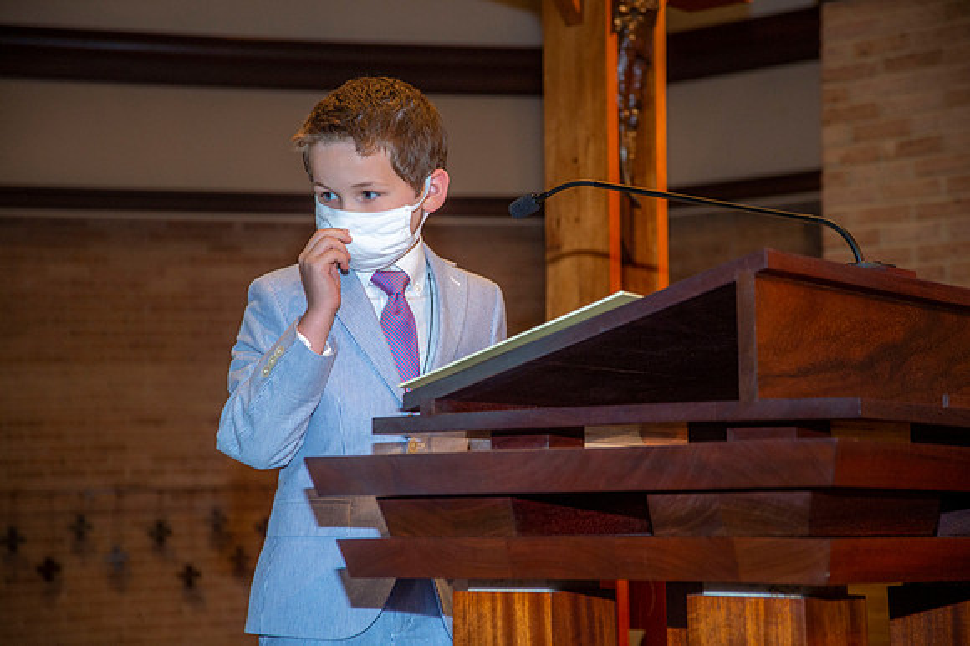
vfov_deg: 16.1
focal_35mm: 85
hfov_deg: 23.9
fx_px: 2289
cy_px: 323
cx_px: 485
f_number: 5.6
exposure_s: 1/200
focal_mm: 85
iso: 1600
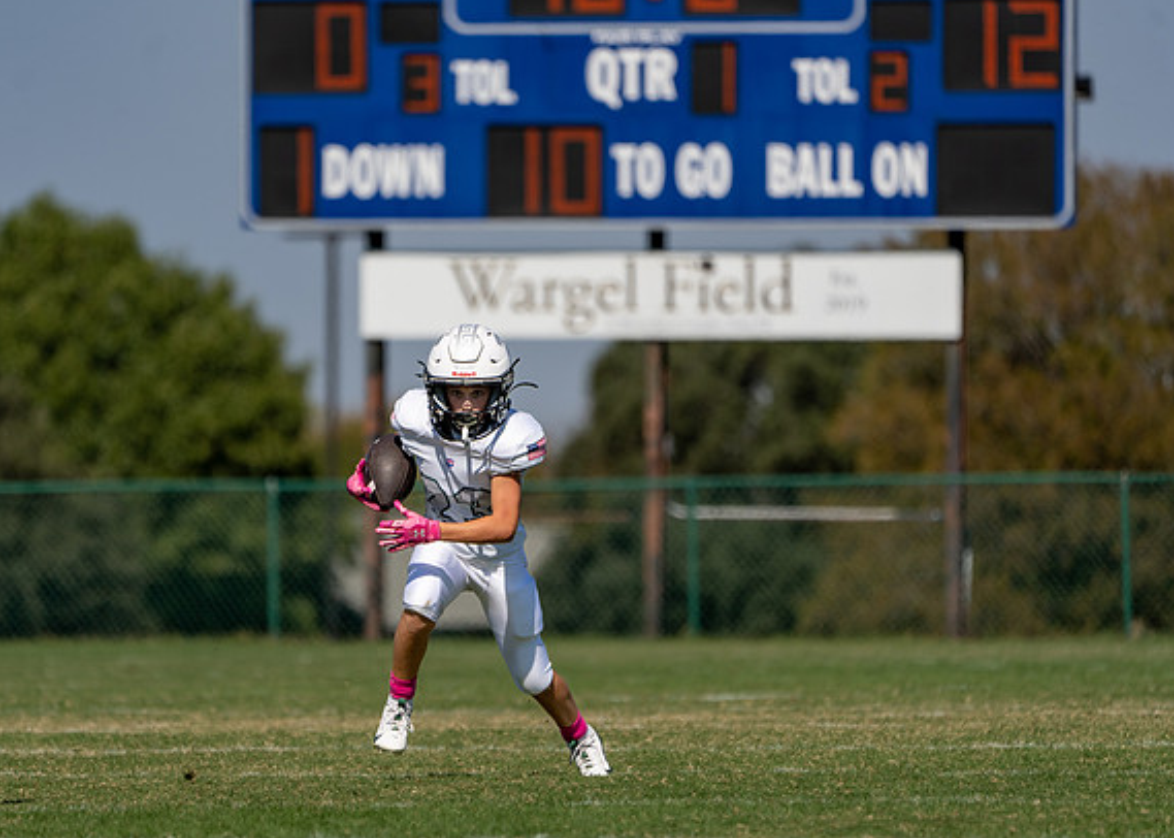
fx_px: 17199
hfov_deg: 3.9
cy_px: 492
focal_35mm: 516
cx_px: 502
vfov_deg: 2.8
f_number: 5.6
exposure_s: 1/1250
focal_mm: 400
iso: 100
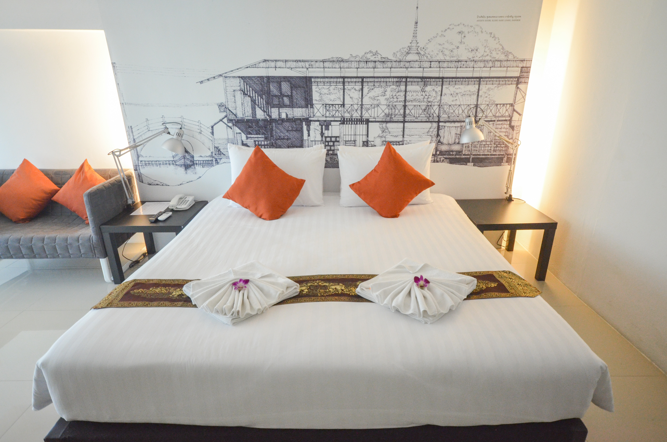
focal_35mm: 21
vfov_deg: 59.3
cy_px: 221
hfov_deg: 81.3
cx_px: 334
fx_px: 388
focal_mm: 14
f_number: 4.8
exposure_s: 1/50
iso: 1600
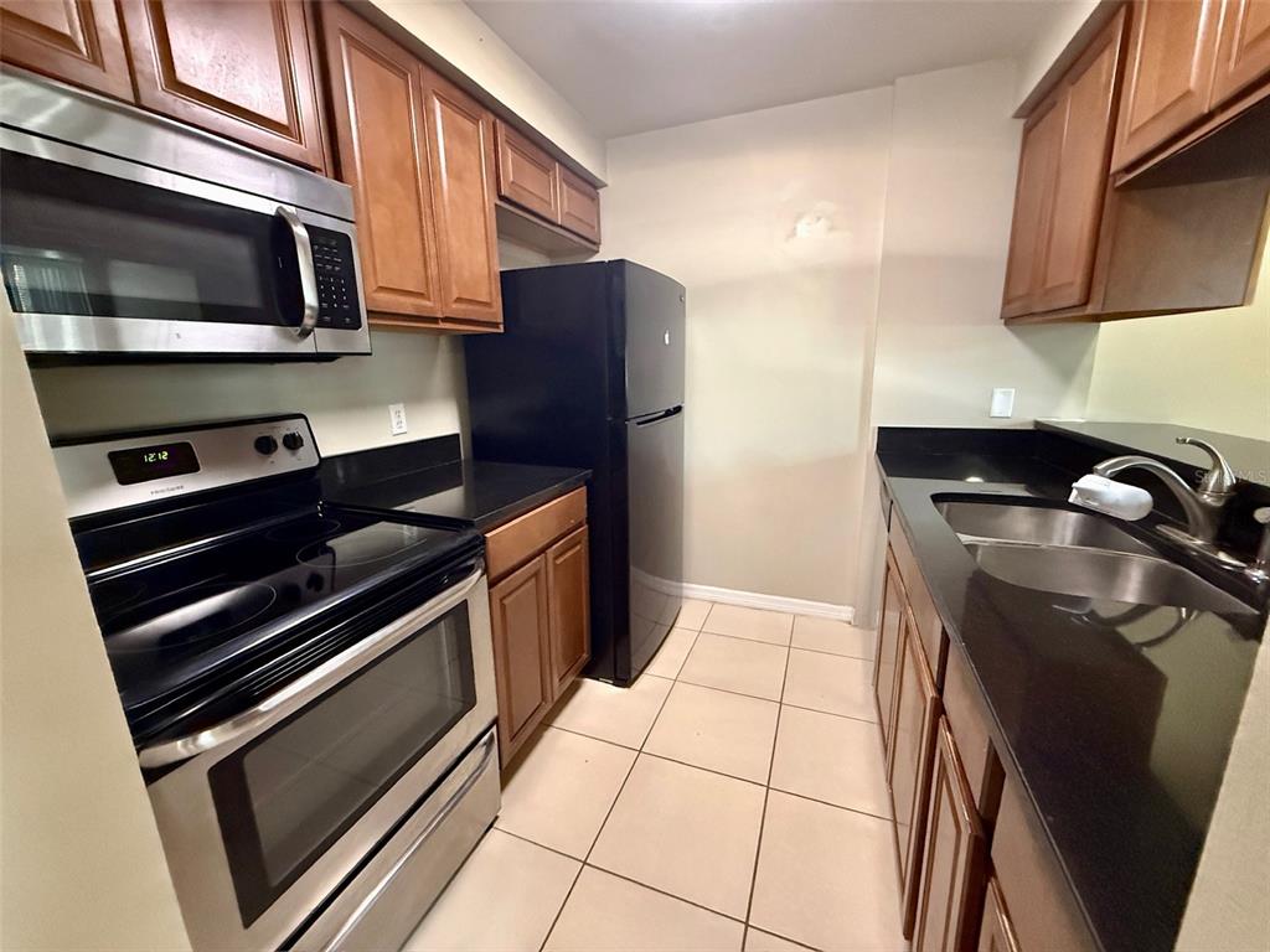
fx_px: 514
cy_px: 476
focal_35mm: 14
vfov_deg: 85.7
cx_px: 635
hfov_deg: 102.1
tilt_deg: -12.0
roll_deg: +1.0
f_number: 2.2
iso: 1000
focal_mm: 2.22
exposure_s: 1/60
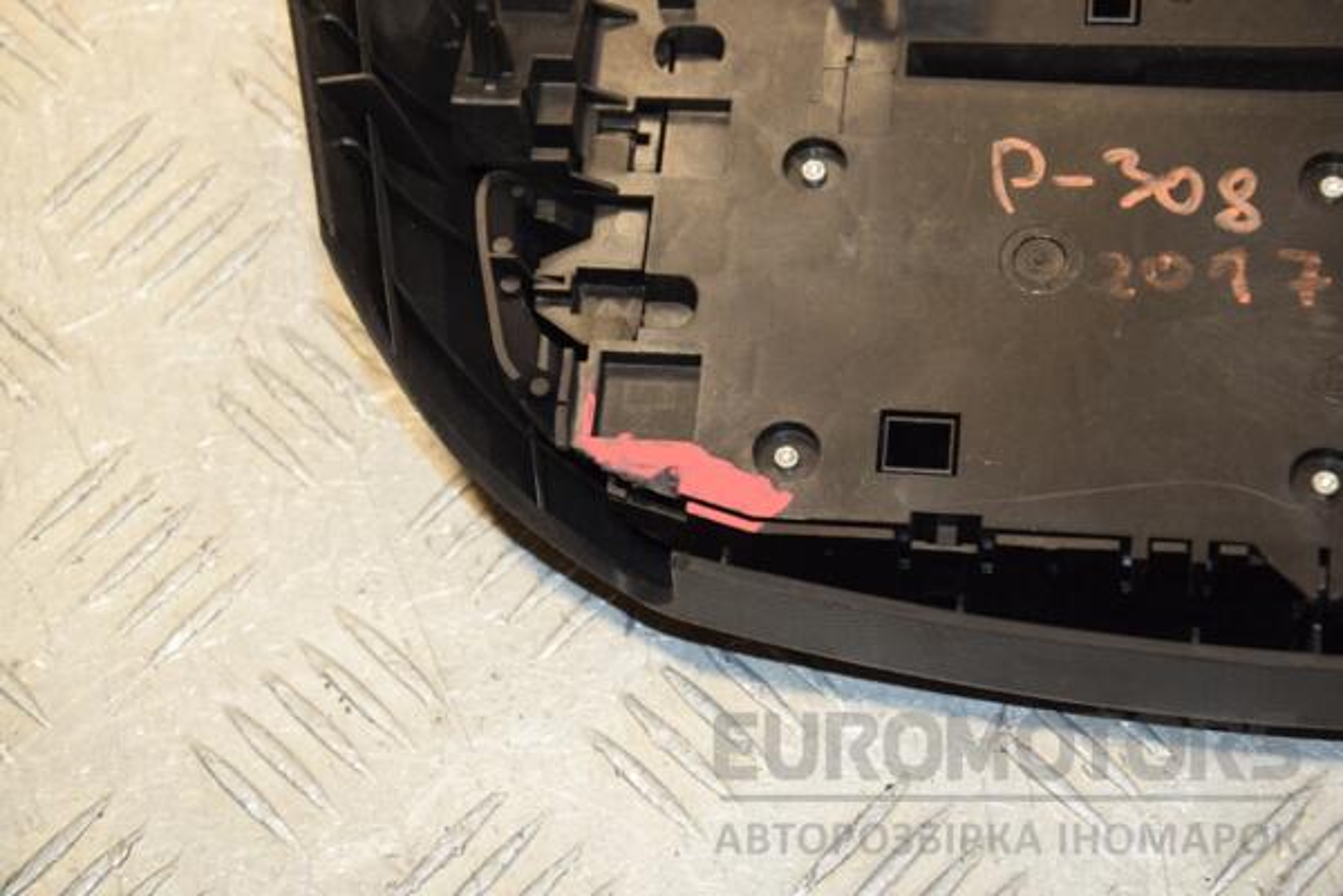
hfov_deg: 18.2
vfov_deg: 12.2
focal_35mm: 112
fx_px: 4197
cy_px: 448
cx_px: 672
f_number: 7.1
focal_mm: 75
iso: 800
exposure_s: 1/200
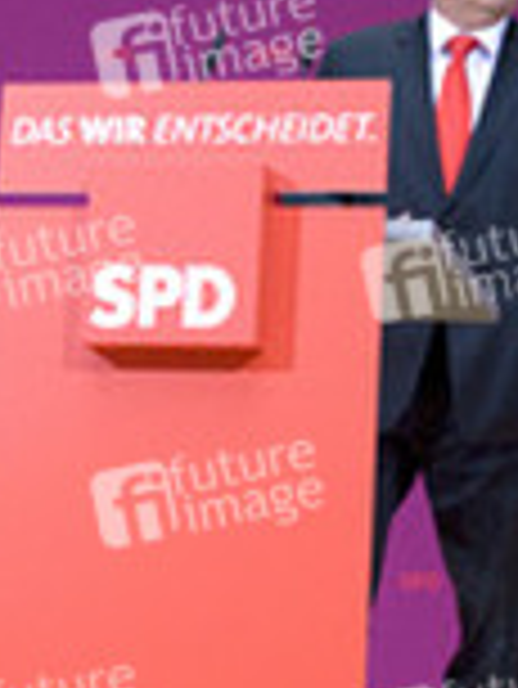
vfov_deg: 20.4
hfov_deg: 15.1
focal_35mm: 96
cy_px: 382
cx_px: 536
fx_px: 1913
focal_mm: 34
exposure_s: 1/200
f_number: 5
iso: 1600
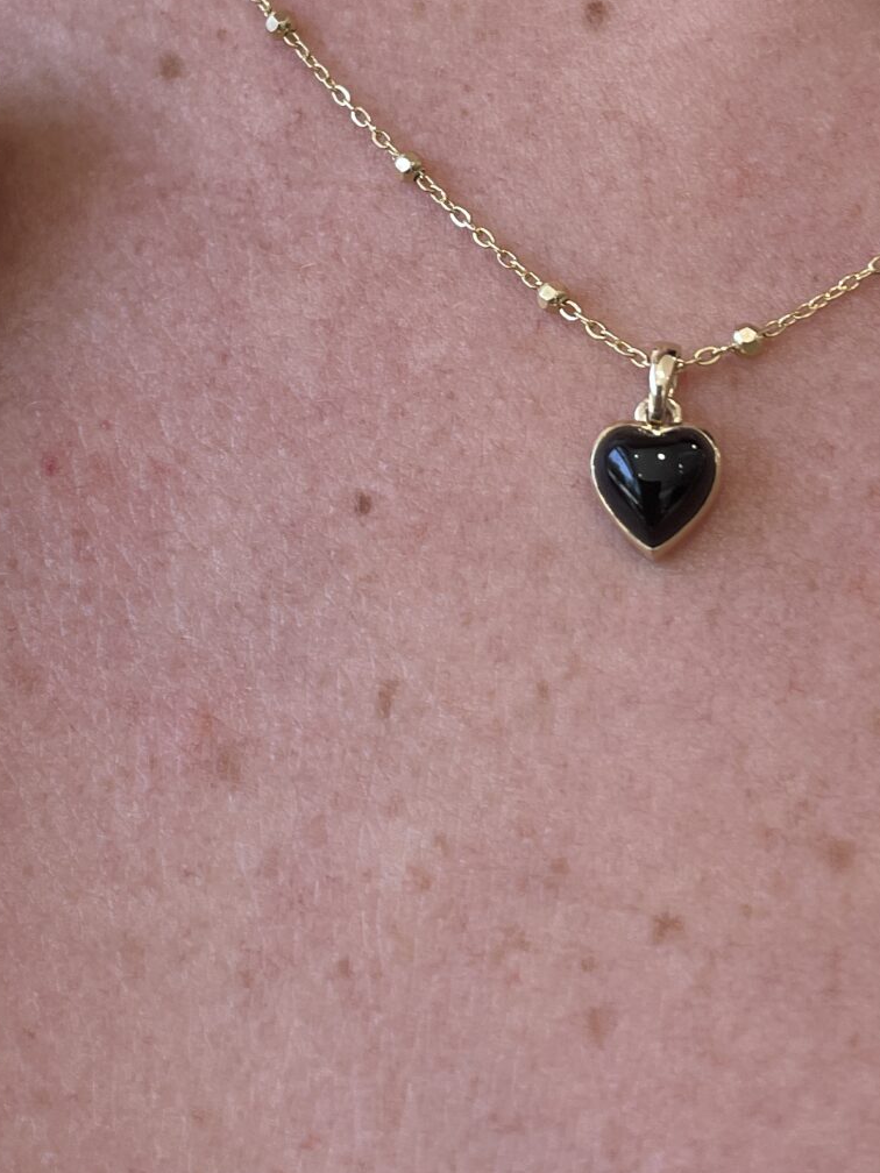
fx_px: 2237
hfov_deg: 22.2
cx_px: 525
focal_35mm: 66
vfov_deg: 28.4
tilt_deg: -21.2
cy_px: 141
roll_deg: -0.1
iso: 40
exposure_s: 1/120
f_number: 1.6
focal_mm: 4.2
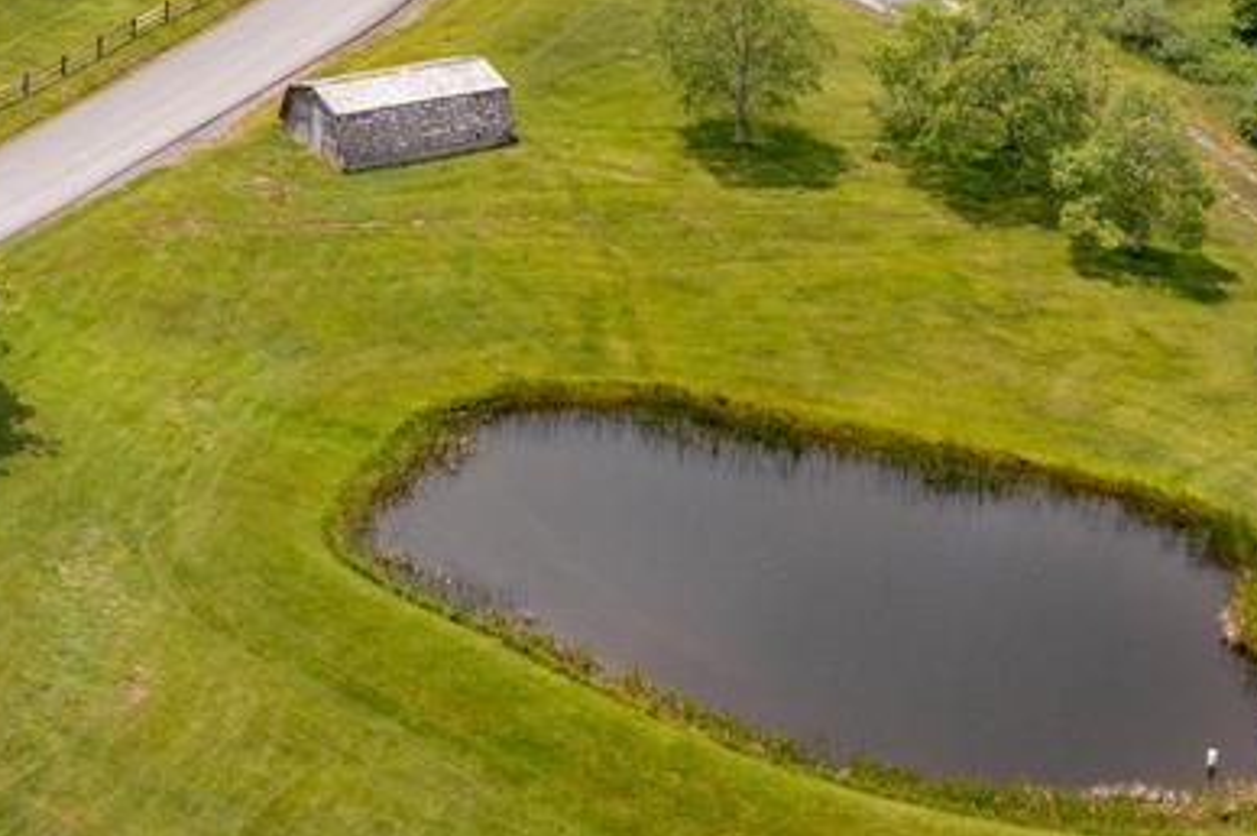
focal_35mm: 104
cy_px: -248
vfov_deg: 12.7
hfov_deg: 18.5
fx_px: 3628
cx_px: -301
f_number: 6.3
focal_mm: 10.26
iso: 100
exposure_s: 1/320
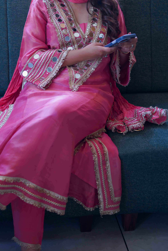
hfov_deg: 17.0
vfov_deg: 25.3
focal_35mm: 80
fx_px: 560
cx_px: 52
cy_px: 111
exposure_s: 1/125
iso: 125
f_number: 1.8
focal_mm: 50
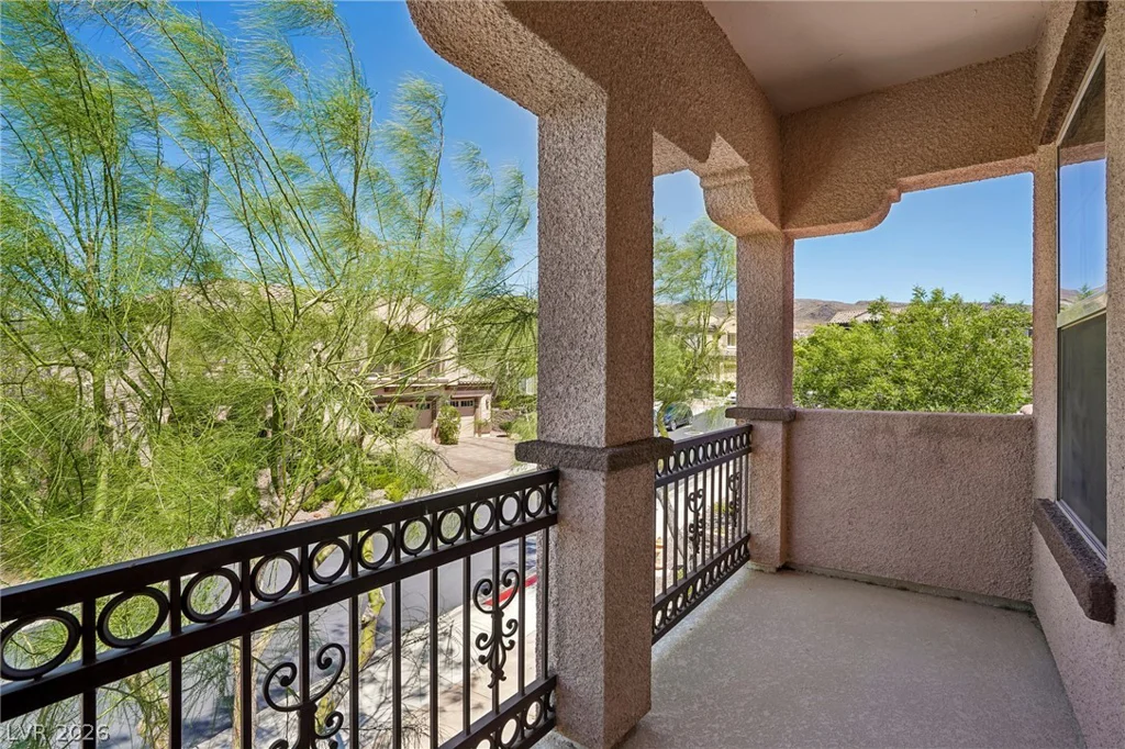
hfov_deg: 93.3
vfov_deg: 70.4
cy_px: 374
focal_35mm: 17
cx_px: 562
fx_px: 531
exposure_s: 1/100
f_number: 8
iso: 100
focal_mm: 17
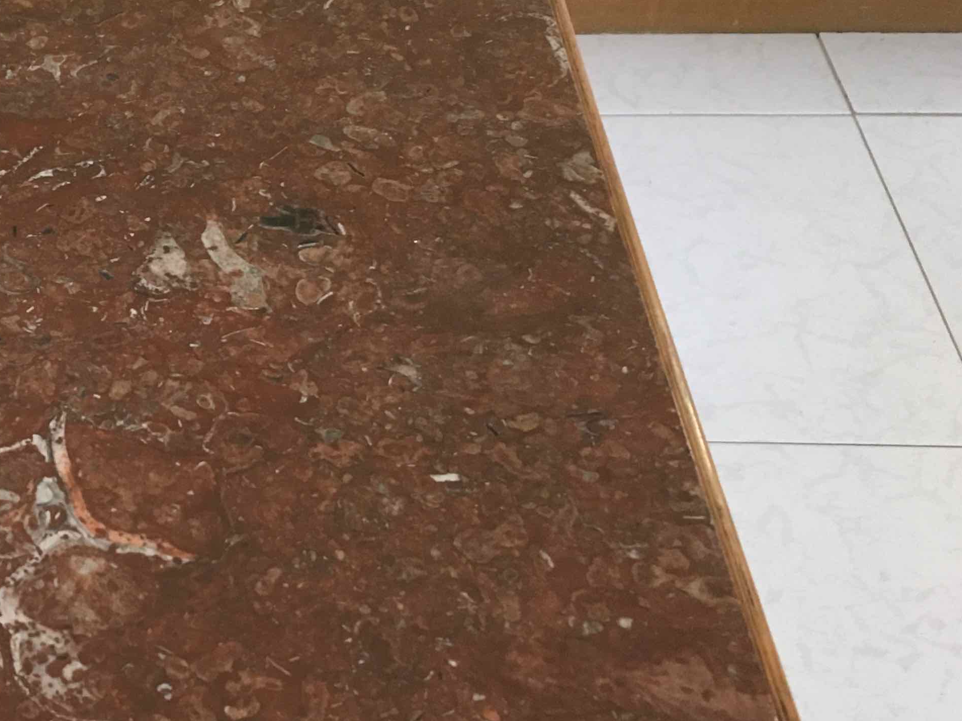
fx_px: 1668
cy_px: 453
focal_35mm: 60
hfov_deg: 29.8
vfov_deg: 24.4
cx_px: -23
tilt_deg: -49.6
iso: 160
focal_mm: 4.15
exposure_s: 1/33
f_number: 2.2
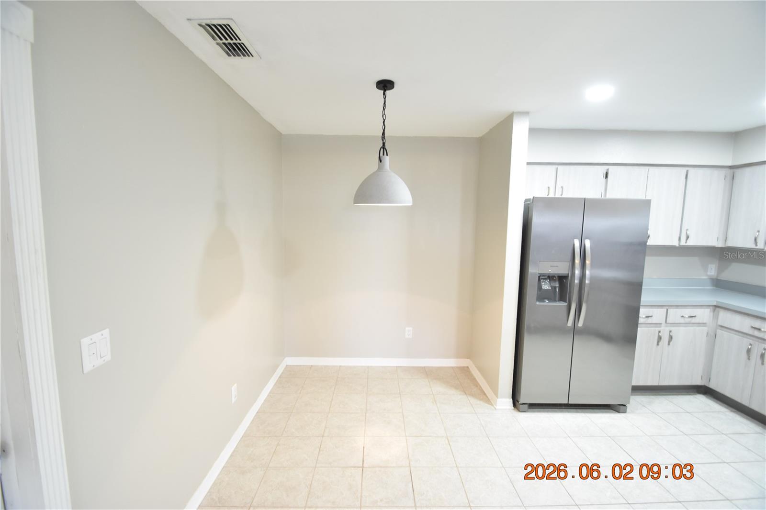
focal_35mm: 15
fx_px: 319
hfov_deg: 100.4
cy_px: 255
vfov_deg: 77.3
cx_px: 383
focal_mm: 10
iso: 800
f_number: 3.5
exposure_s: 1/20
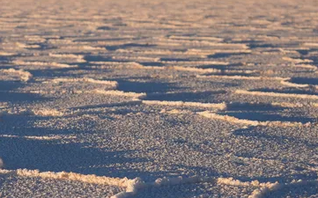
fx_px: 1195
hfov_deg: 14.9
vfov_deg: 9.4
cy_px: 194
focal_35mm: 138
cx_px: 6
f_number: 4.5
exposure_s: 1/320
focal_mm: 61
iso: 80
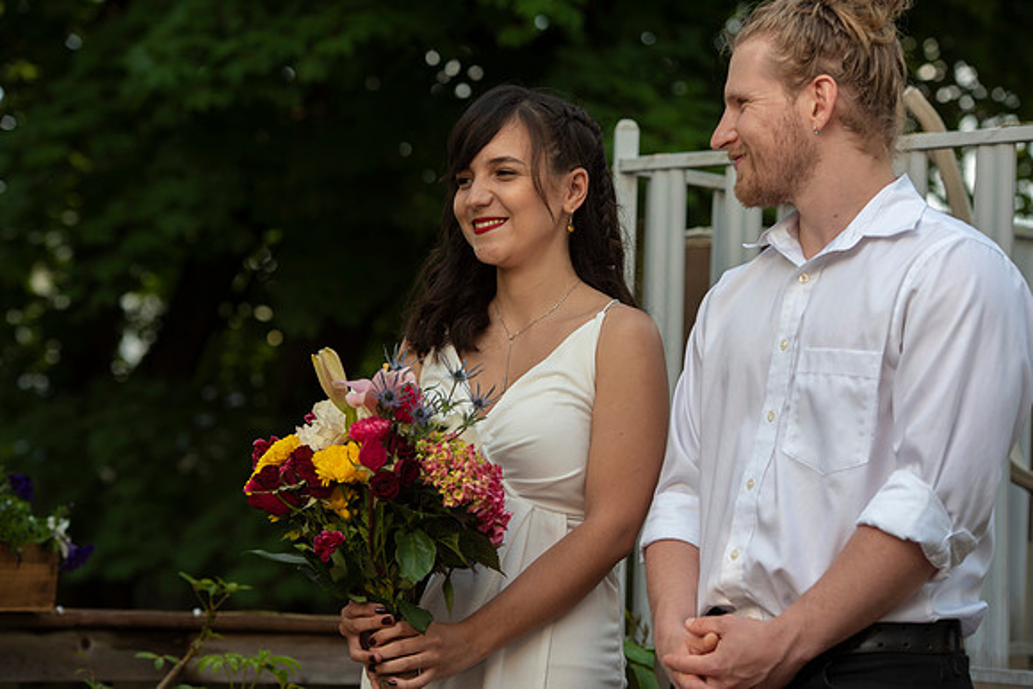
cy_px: 344
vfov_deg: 12.2
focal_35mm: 112
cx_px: 516
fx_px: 3214
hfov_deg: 18.3
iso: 100
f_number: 4
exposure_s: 1/200
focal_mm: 112
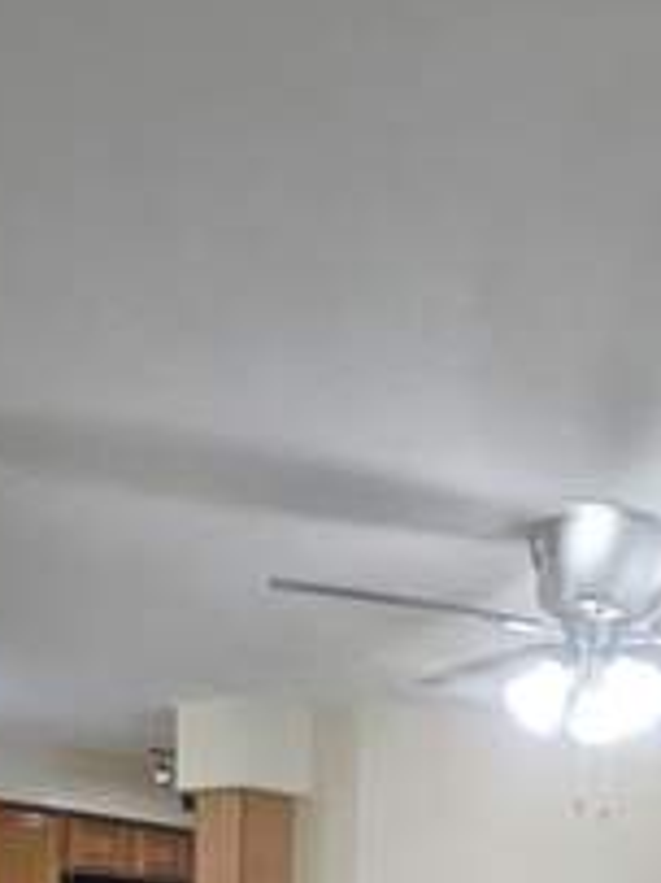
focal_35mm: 41
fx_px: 1045
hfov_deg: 34.4
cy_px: 1166
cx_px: 491
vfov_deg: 33.0
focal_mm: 1.74
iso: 80
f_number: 2.2
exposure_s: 1/60
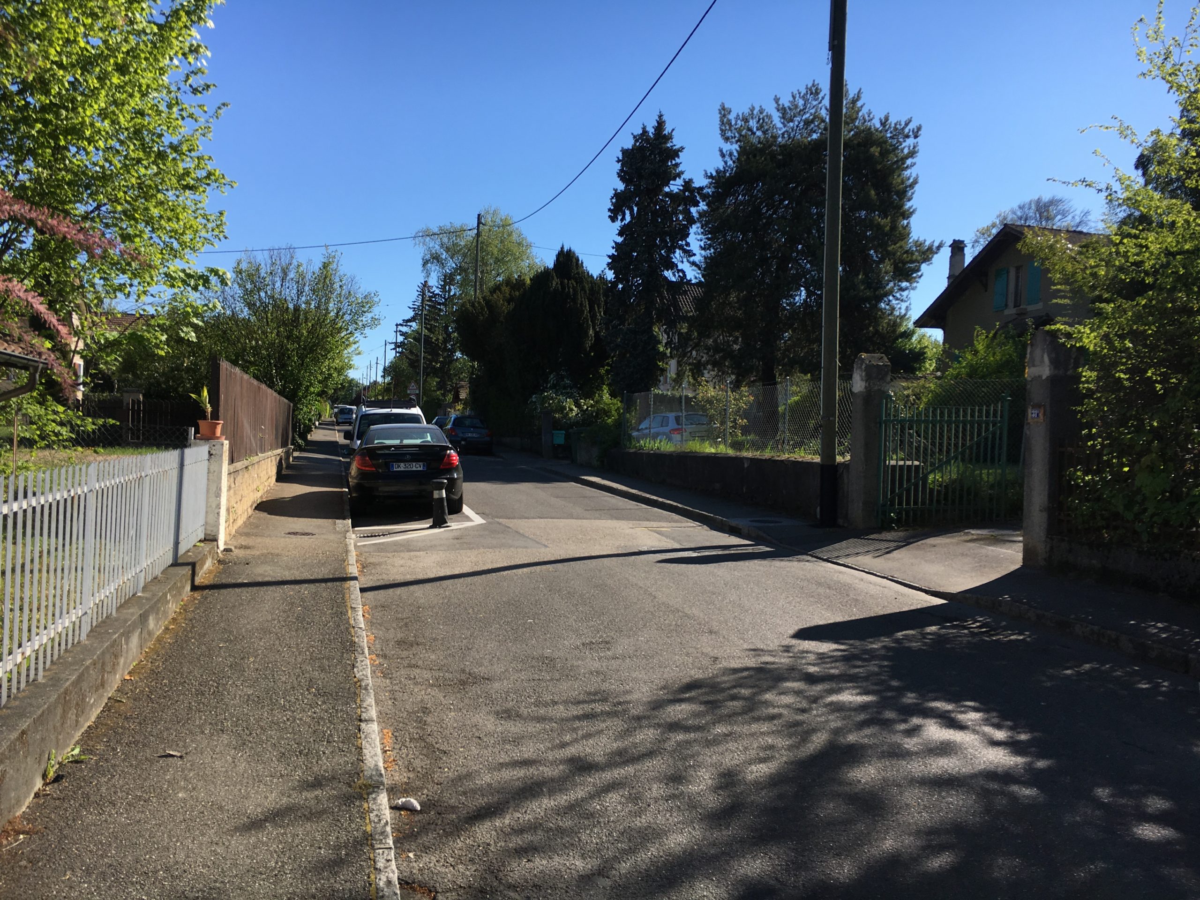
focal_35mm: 29
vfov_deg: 48.2
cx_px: 600
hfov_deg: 61.7
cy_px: 450
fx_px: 1005
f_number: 2.2
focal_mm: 4.15
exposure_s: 1/1261
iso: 25
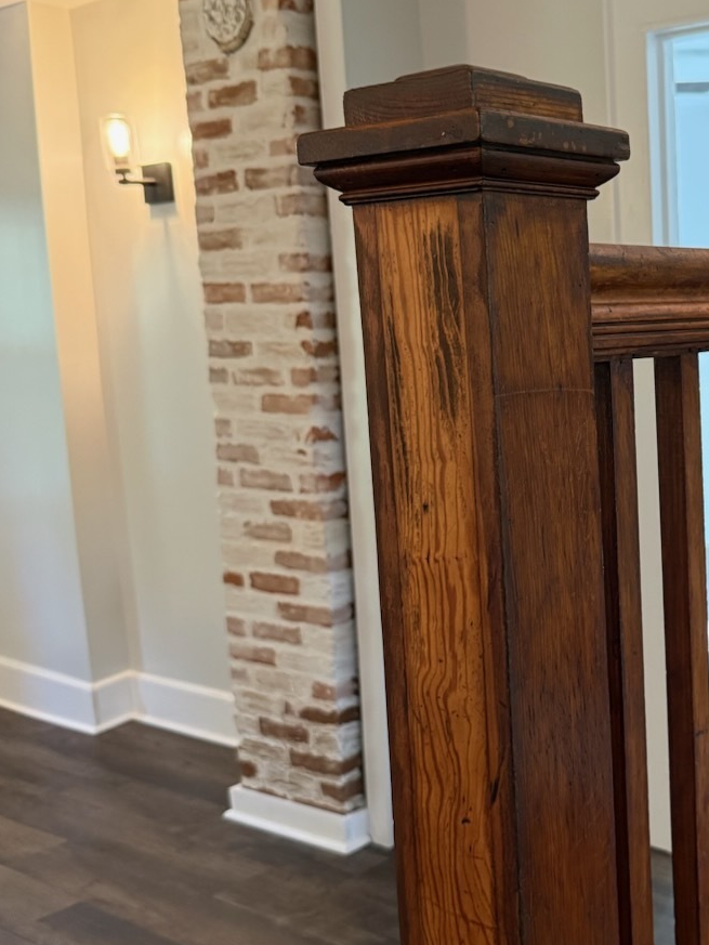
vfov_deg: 42.9
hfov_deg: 31.4
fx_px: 1201
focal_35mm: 44
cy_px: 462
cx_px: 630
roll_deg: +2.0
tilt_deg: -6.3
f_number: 1.78
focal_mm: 6.76
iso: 400
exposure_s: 1/60
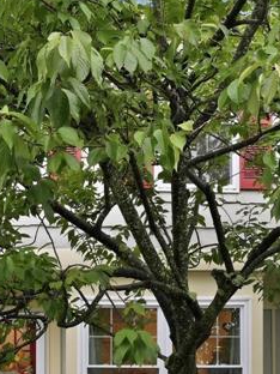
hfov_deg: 24.3
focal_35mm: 60
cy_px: 280
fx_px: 647
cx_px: 90
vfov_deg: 31.6
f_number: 9
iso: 250
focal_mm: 18
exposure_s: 1/50
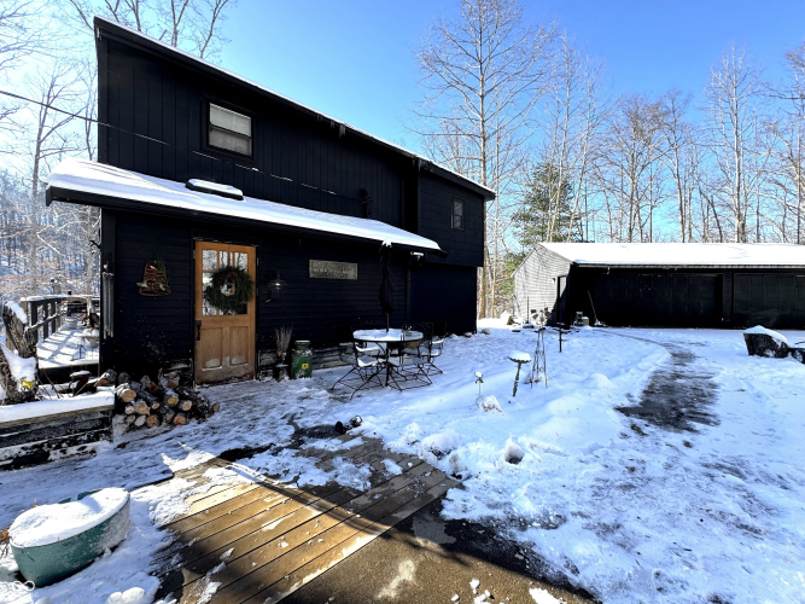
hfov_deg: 102.1
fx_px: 326
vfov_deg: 85.7
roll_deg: -0.7
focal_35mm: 14
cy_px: 302
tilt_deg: -2.0
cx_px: 402
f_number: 2.2
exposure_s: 1/569
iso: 40
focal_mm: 2.22
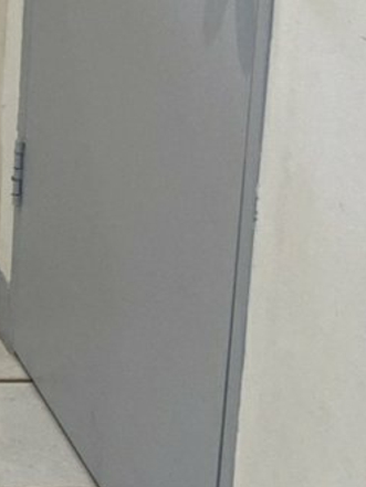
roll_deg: +0.6
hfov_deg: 8.7
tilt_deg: -13.6
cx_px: -574
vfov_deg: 12.8
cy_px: -72
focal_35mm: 151
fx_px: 2128
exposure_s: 1/100
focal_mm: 4.25
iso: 80
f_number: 1.8
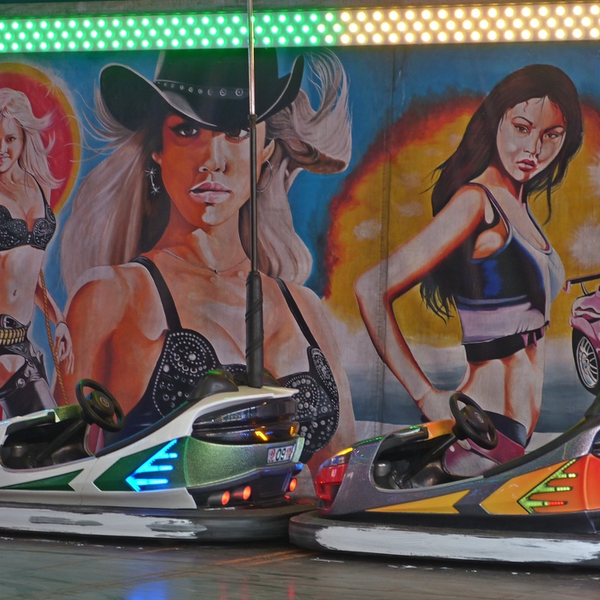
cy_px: 282
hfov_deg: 11.4
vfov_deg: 11.4
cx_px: 239
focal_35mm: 153
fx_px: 3000
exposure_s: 1/13
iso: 100
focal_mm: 21.9
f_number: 3.6
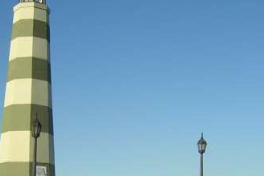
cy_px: 125
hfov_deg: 27.7
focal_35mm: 73
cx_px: 127
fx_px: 536
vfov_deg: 18.6
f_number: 5.2
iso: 100
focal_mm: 4.7
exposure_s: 1/382
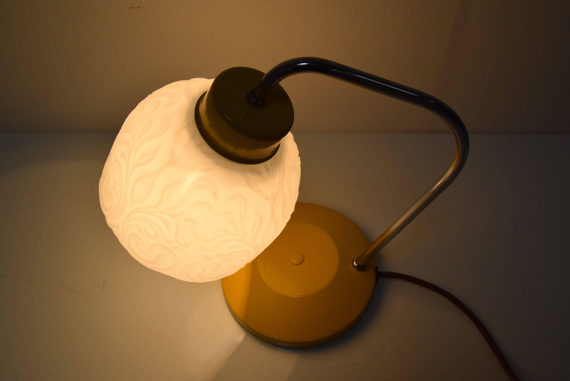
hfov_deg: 53.1
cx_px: 285
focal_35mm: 36
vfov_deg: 36.9
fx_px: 570
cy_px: 190
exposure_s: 1/640
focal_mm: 24
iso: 1600
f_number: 10
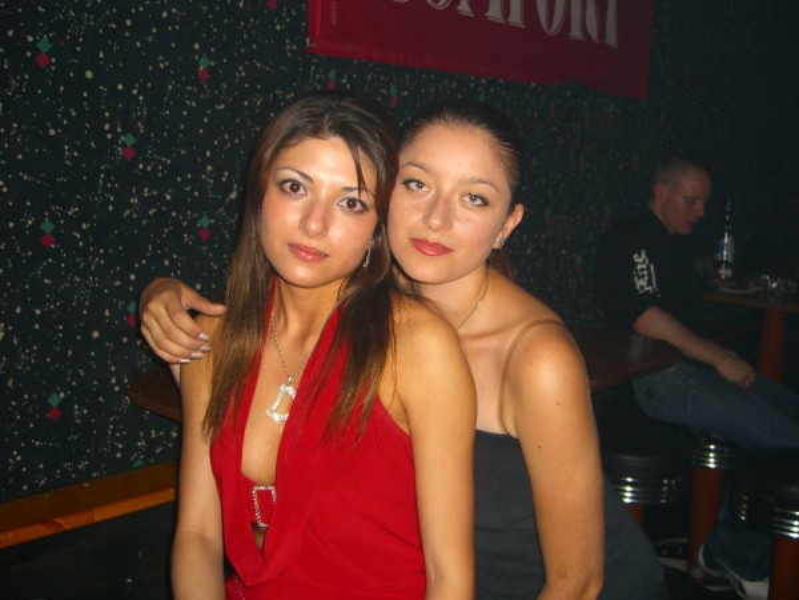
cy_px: 300
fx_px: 877
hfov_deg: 49.0
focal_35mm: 38
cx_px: 400
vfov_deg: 37.7
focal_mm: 7.9
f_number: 2.8
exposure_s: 1/60
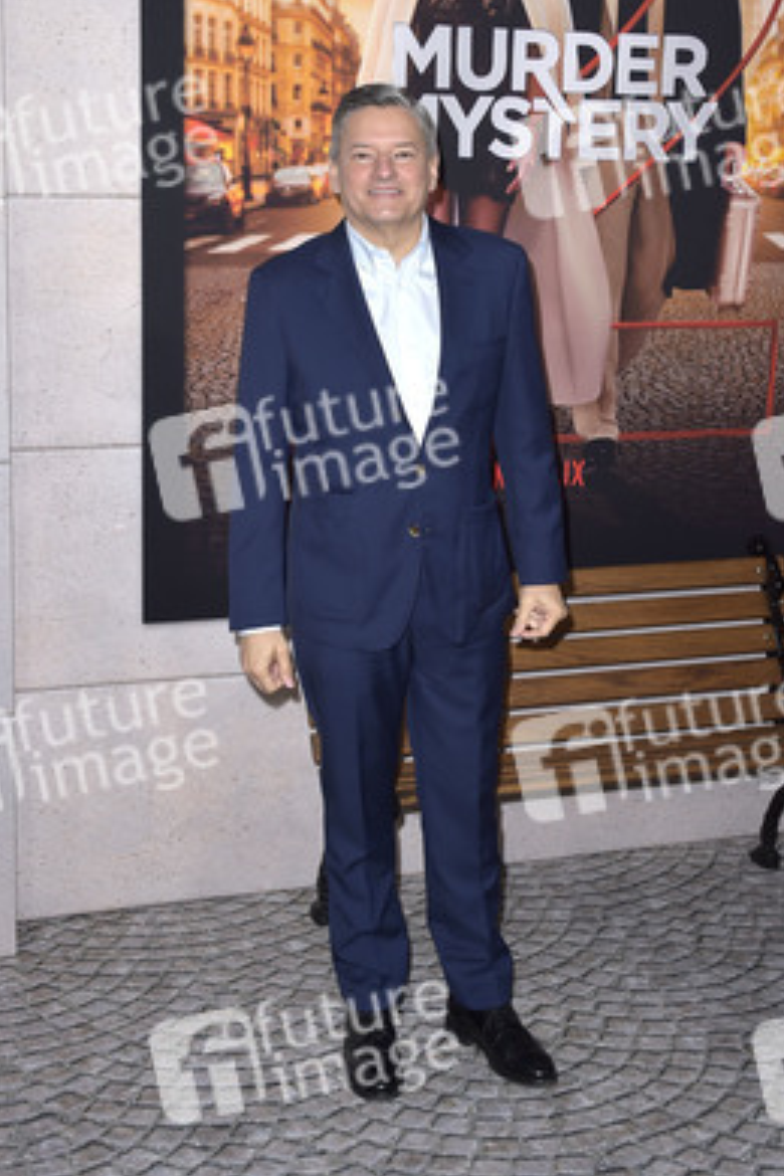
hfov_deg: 32.6
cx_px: 394
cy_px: 600
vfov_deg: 47.4
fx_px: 1339
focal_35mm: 41
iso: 320
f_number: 6.3
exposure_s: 1/250
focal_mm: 40
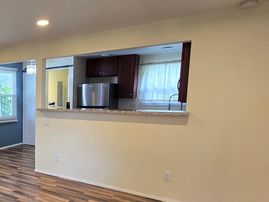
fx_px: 225
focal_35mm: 29
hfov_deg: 50.9
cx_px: 6
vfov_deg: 47.6
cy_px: 133
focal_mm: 2.2
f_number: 2.2
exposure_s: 1/60
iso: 320
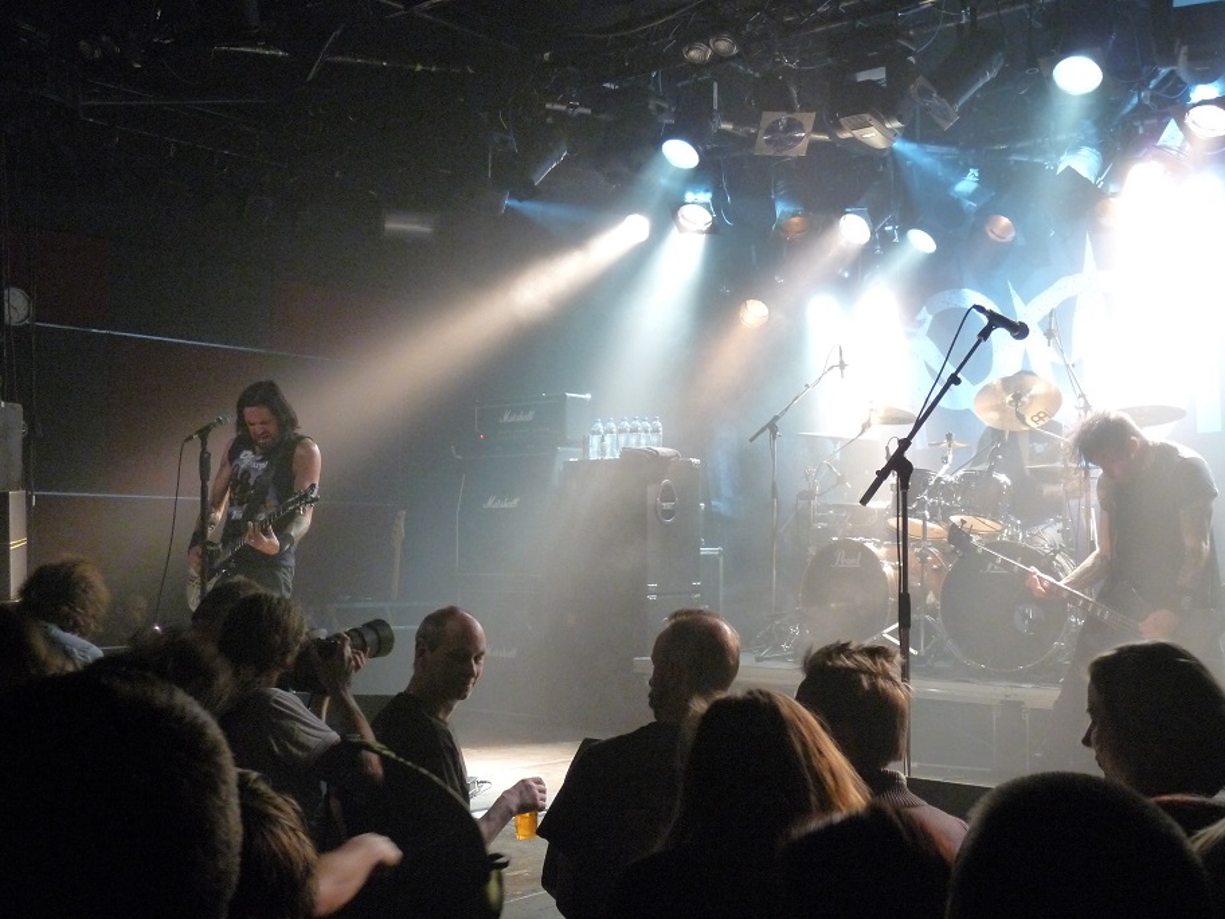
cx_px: 612
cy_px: 460
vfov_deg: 32.9
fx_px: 1557
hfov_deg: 42.9
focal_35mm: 44
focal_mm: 7.8
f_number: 3
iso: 800
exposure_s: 1/60
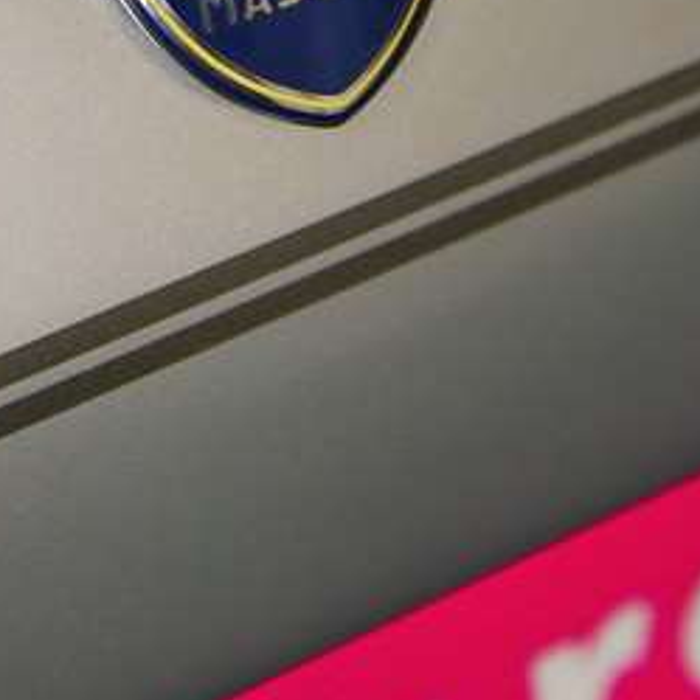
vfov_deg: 7.3
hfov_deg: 7.3
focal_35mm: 240
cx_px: 294
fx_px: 5491
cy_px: 1
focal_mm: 110
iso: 400
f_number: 5
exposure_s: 1/50
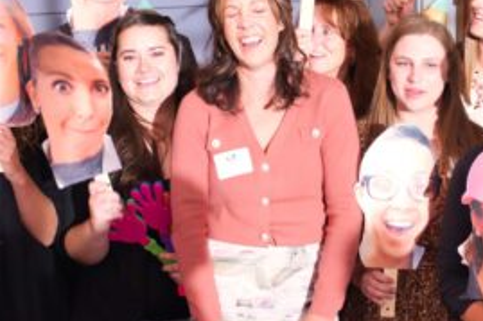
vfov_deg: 14.1
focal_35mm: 97
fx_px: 1301
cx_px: 214
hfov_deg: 21.0
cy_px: 195
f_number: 3.5
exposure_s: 1/160
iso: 2000
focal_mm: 34
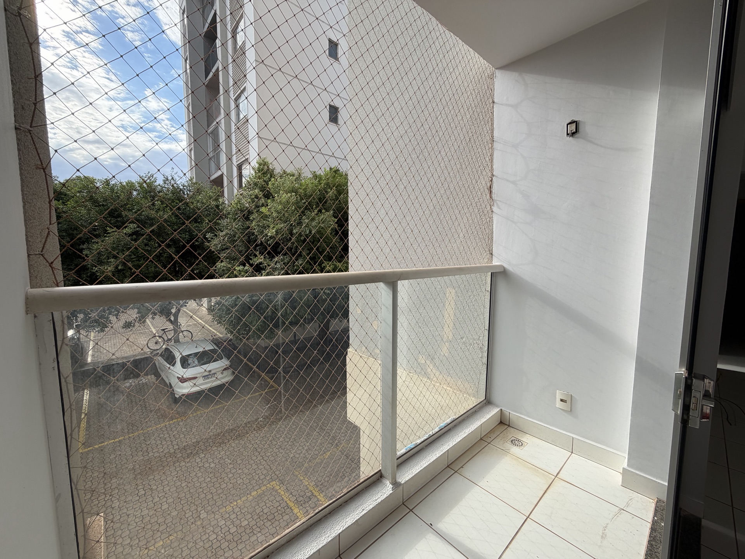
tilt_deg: -6.0
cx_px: 372
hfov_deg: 102.1
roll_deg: +0.3
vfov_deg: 85.7
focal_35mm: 14
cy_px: 280
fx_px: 301
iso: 40
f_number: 2.2
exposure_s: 1/726
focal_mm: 2.22
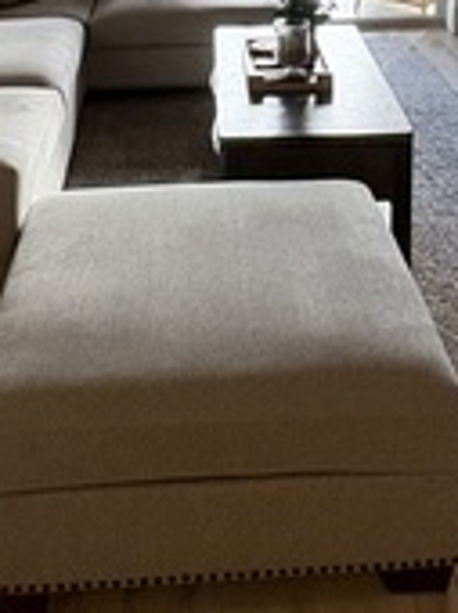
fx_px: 973
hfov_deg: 26.5
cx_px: 227
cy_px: -114
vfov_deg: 30.1
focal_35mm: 55
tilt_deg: -6.7
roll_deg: +0.9
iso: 125
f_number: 2.2
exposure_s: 1/120
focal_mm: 2.22
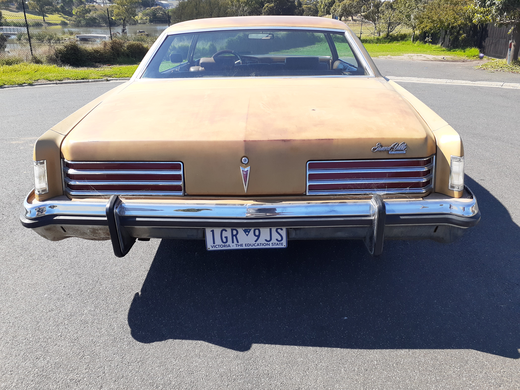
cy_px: 195
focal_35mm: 27
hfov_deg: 65.3
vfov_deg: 51.4
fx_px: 406
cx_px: 260
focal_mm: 3.6
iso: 40
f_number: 1.9
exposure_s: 1/829
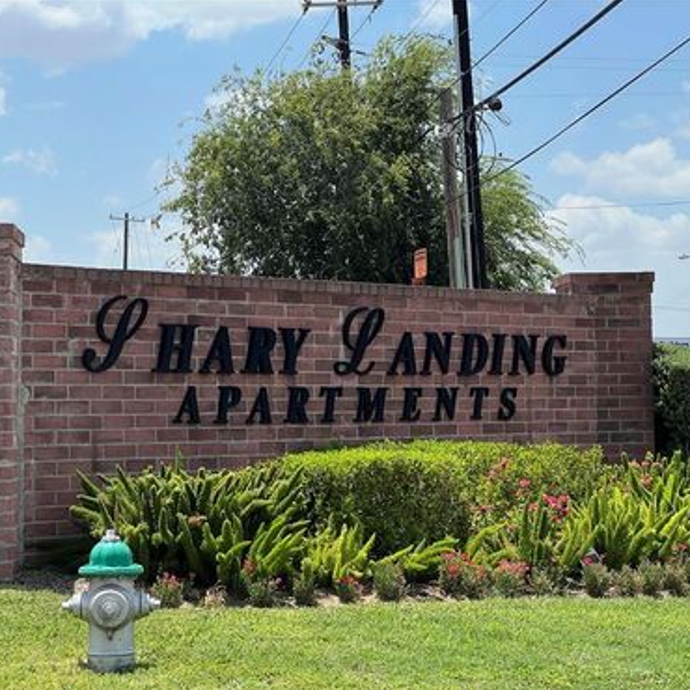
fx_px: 2075
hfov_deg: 18.9
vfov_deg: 18.9
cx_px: 319
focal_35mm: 92
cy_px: 348
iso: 32
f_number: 2.8
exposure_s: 1/927
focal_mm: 9
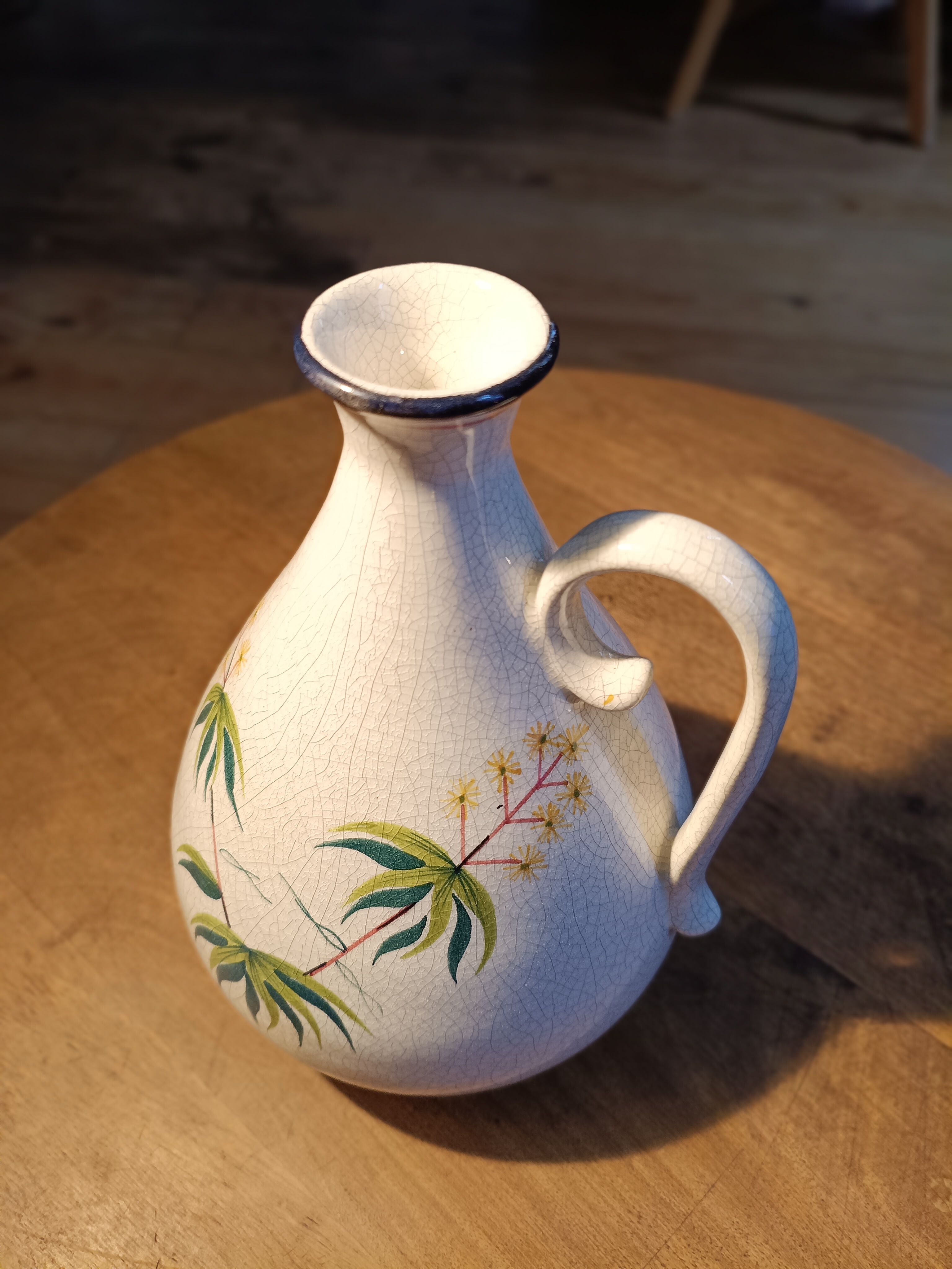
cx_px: 476
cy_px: 634
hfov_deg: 53.1
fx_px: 953
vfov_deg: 67.3
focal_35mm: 26
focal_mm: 4.94
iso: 239
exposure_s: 1/101
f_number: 1.5
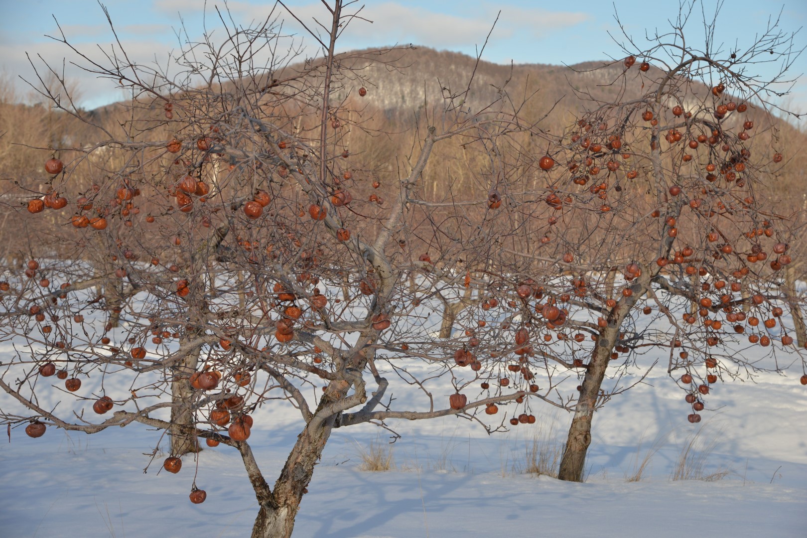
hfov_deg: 24.8
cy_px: 269
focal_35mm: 82
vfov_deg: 16.7
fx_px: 1838
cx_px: 404
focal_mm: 82
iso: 200
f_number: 10
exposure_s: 1/400
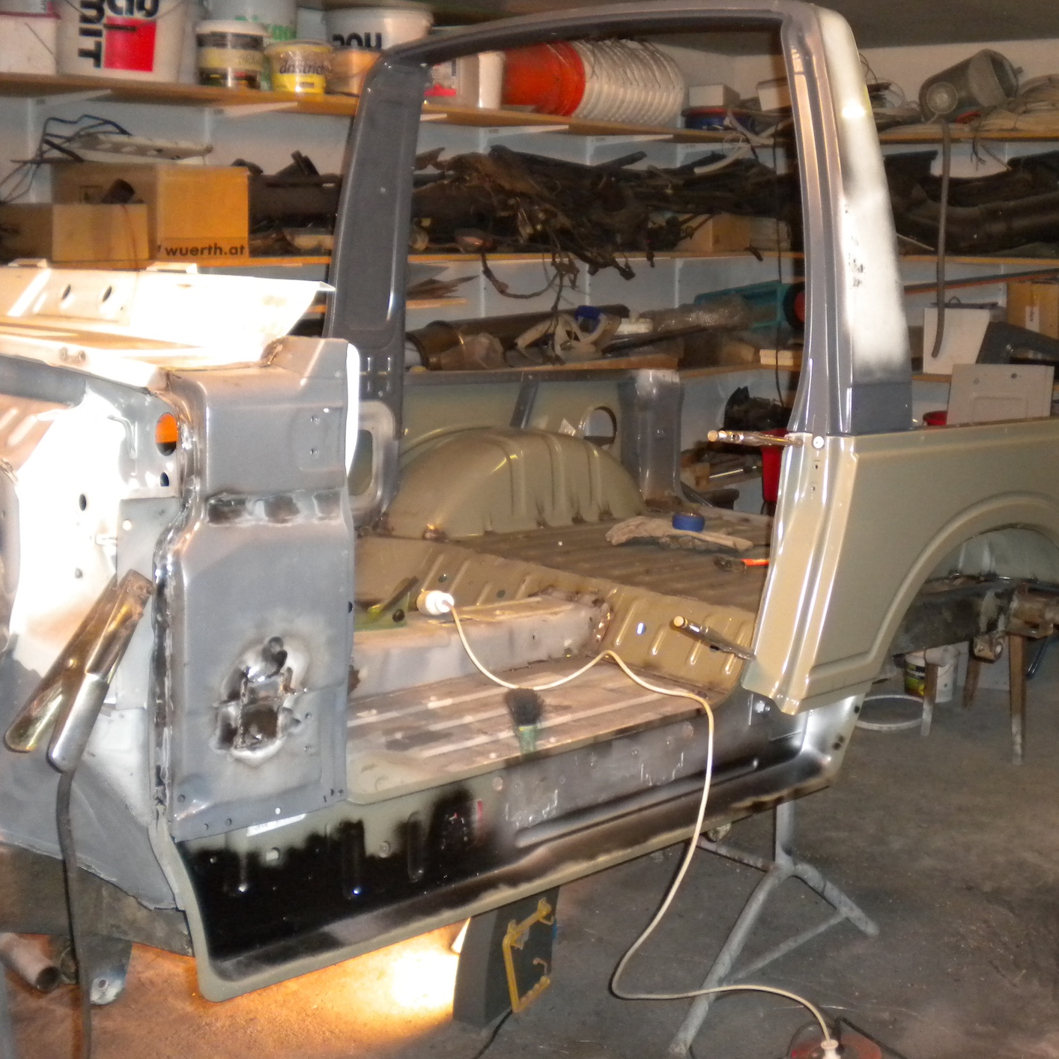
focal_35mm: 42
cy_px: 526
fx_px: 1454
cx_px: 670
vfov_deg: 40.0
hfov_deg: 39.7
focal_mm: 6.3
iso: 400
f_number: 3.1
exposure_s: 1/30
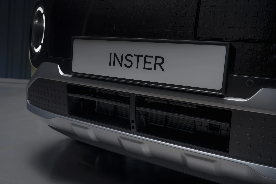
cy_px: 92
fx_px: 284
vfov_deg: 35.9
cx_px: 138
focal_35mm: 37
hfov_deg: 51.9
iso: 50
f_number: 5.6
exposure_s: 2
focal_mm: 37
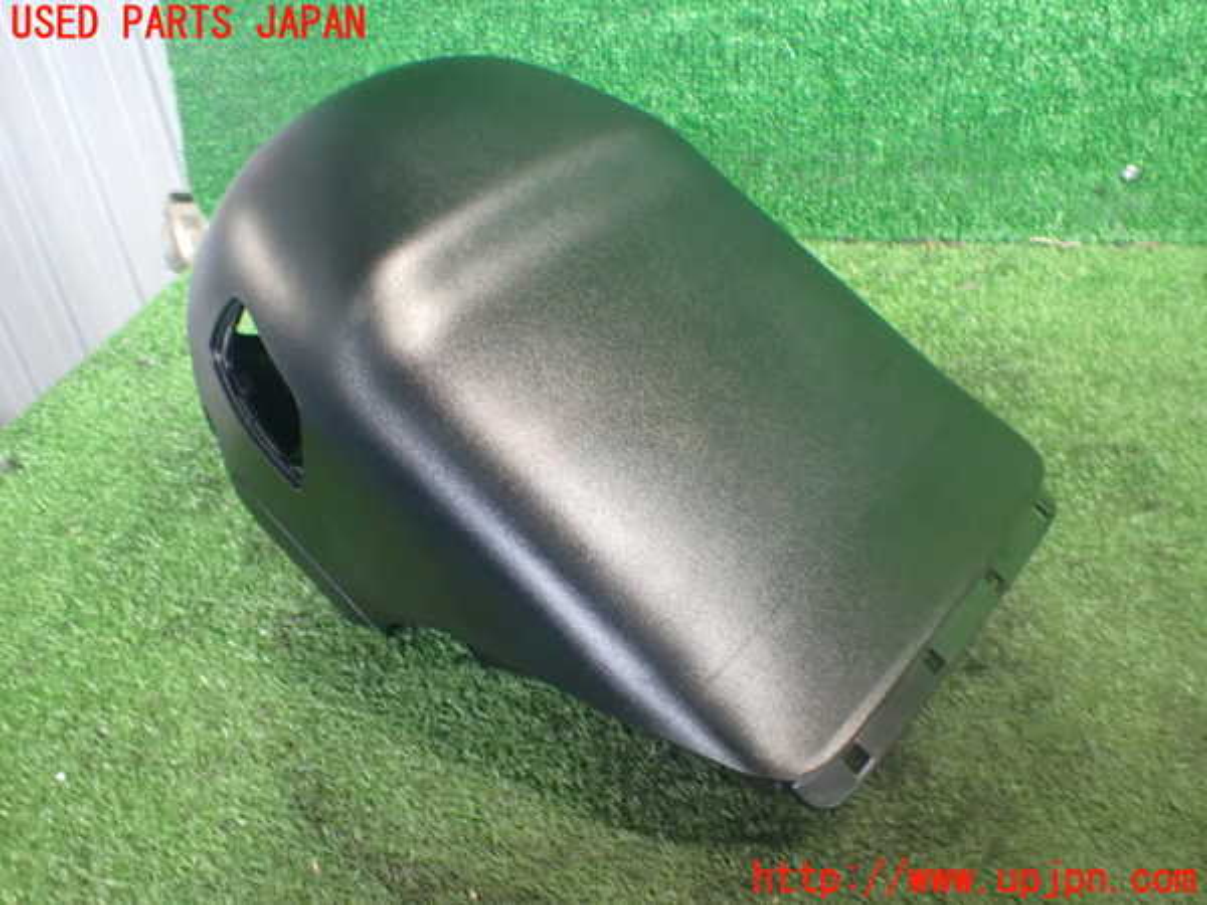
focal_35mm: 30
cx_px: 604
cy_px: 452
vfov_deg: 46.8
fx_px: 1046
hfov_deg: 60.0
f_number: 2.3
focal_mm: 5.4
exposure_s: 1/40
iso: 800
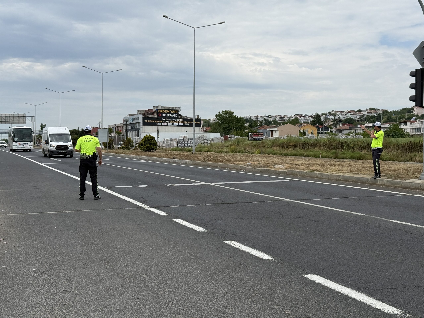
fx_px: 588
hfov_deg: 39.7
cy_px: 159
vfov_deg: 30.3
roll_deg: -1.3
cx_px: 212
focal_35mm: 48
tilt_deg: -1.3
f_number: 1.78
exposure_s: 1/6024
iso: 64
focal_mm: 6.76
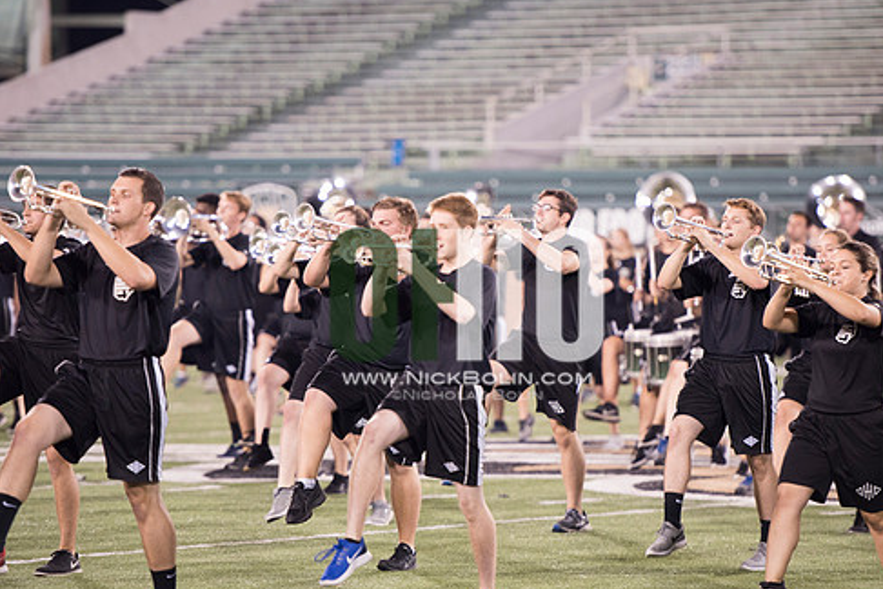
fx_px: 5420
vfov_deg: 6.2
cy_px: 314
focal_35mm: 221
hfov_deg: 9.3
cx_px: 467
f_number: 2.8
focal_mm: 185
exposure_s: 1/320
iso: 1000
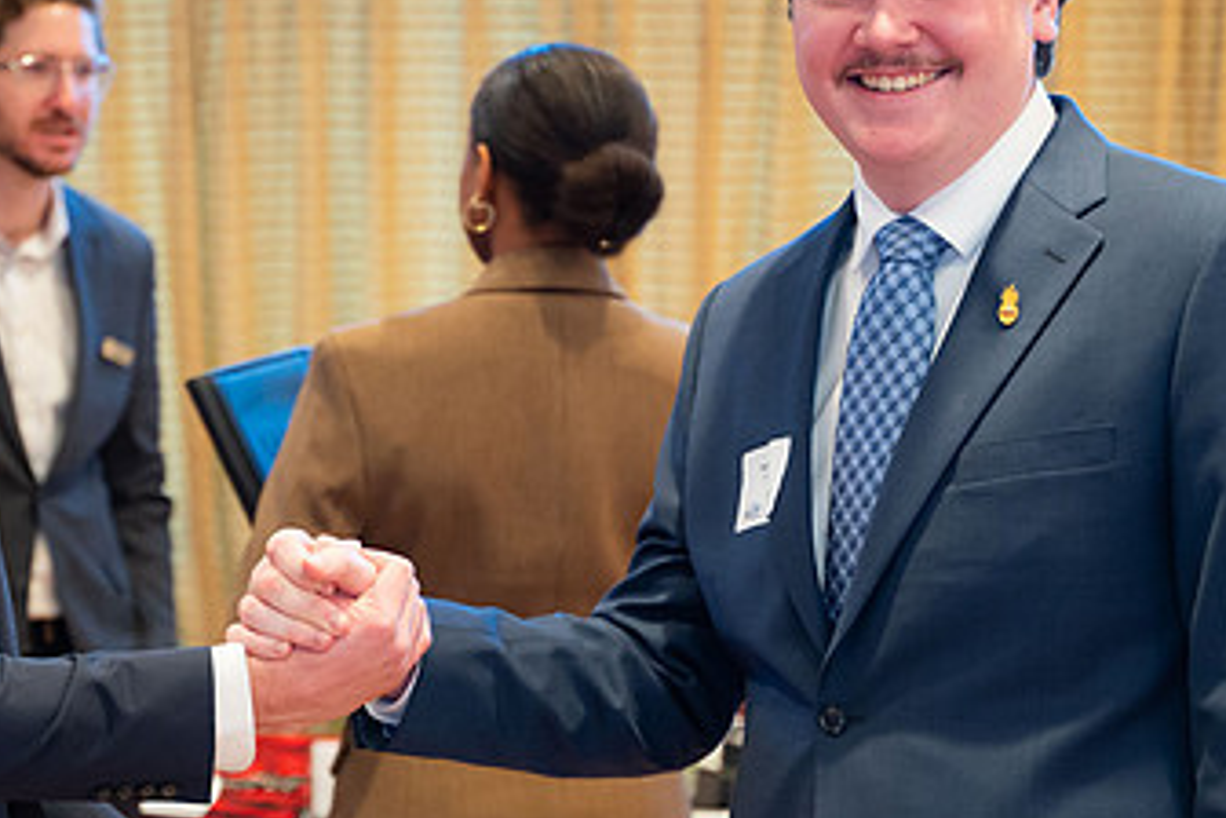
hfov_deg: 19.2
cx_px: 445
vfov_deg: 12.9
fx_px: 3610
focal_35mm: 106
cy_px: 427
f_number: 2.8
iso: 2500
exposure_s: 1/80
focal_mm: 59
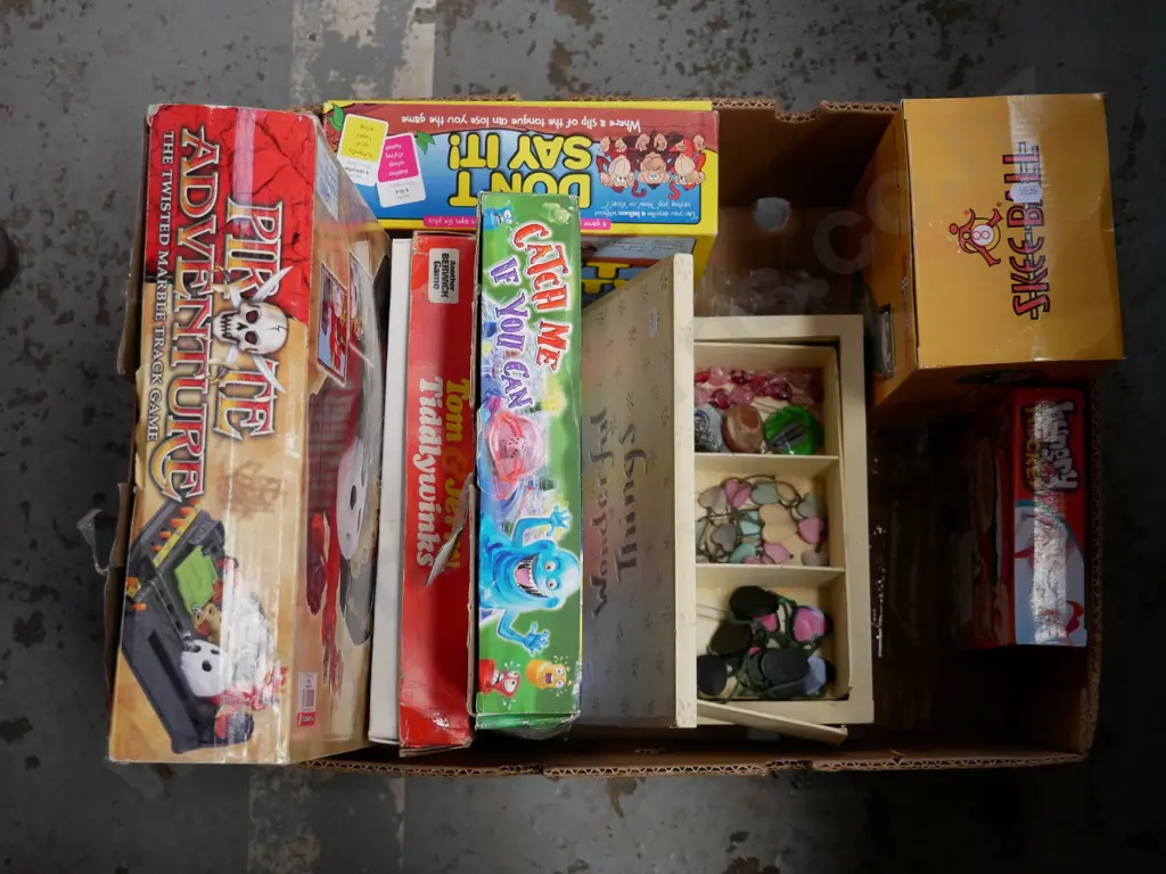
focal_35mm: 46
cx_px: 583
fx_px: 1549
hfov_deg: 41.2
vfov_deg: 31.5
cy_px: 437
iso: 1250
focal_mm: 23
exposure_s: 1/60
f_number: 4.3
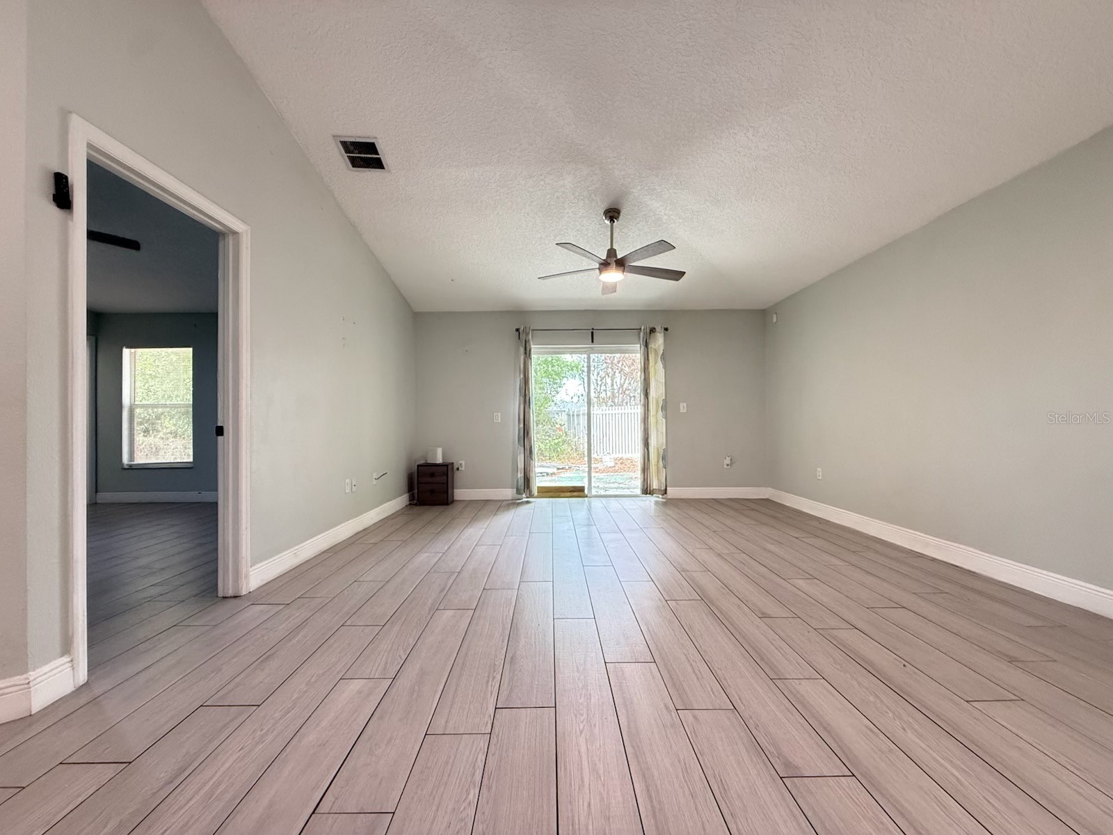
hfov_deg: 102.1
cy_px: 418
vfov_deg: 85.7
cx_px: 556
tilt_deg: +0.8
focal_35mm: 14
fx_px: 450
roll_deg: +0.3
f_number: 2.2
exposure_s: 1/120
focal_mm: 2.22
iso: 320
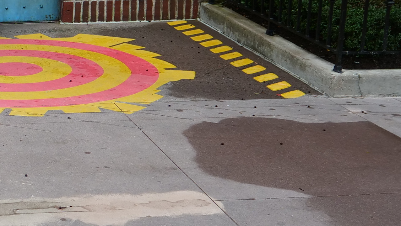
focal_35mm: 86
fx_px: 914
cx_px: -30
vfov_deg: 14.1
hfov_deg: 23.4
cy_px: 110
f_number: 2.8
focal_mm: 12
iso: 200
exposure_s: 1/250
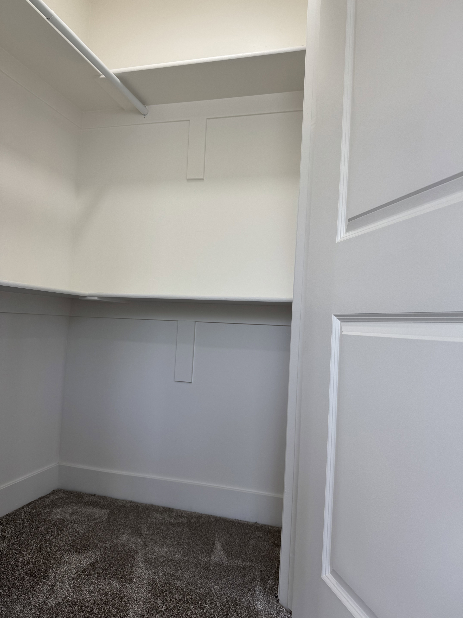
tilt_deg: +1.6
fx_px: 428
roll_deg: -2.5
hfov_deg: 56.8
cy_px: 309
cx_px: 232
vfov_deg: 71.6
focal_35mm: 24
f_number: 1.78
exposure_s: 1/120
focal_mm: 6.76
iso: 50
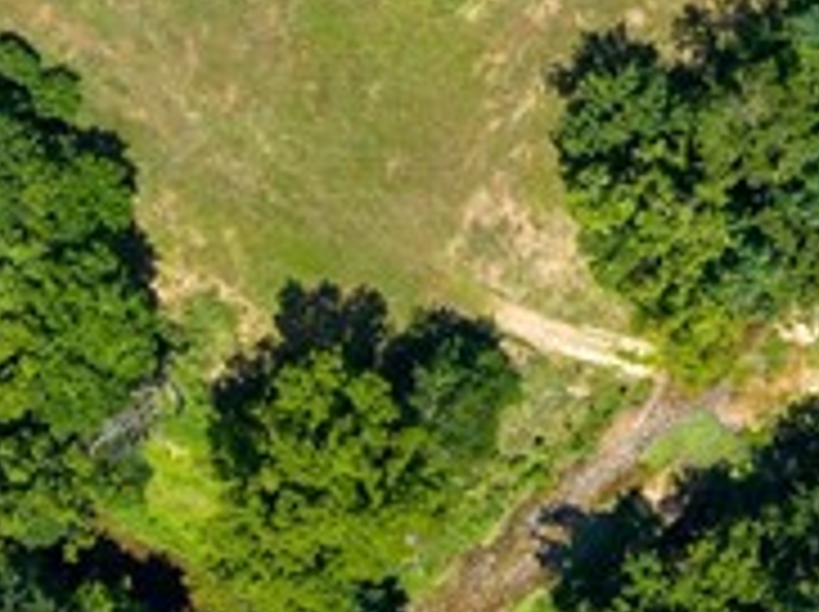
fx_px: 3190
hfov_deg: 14.2
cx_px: 994
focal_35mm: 135
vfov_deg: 9.9
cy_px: -745
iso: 100
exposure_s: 1/1250
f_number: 1.8
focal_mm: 8.67
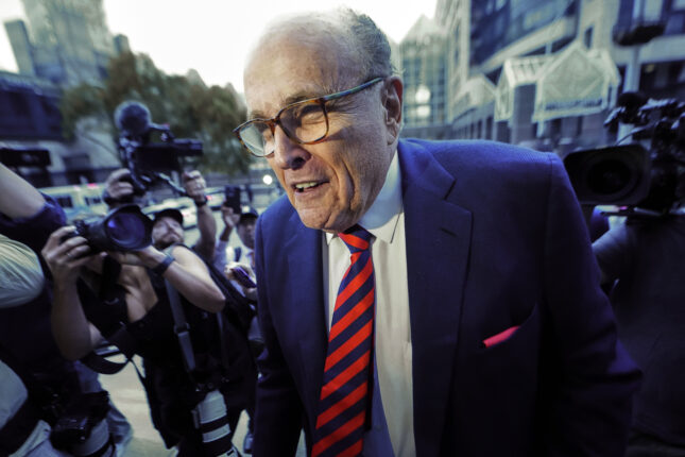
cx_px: 342
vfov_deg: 73.7
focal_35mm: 16
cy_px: 228
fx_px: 304
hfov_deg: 96.7
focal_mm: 16
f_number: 2.8
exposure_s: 1/1000
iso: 10000
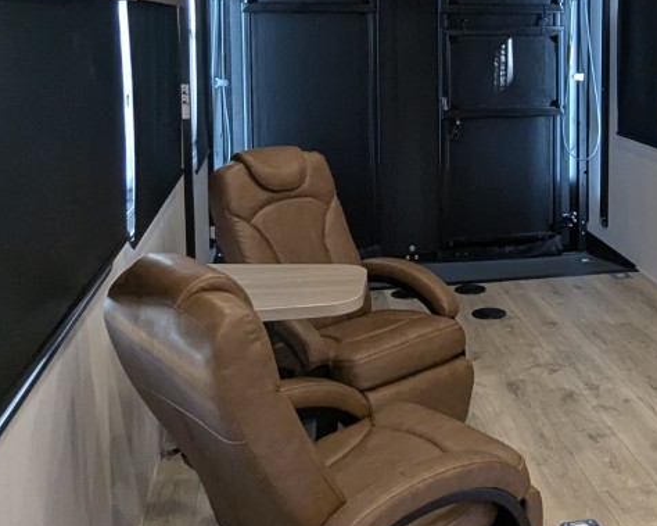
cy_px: 93
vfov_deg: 31.7
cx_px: 511
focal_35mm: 46
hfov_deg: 39.0
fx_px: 894
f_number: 2.2
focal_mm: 2.35
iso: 228
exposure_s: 1/67
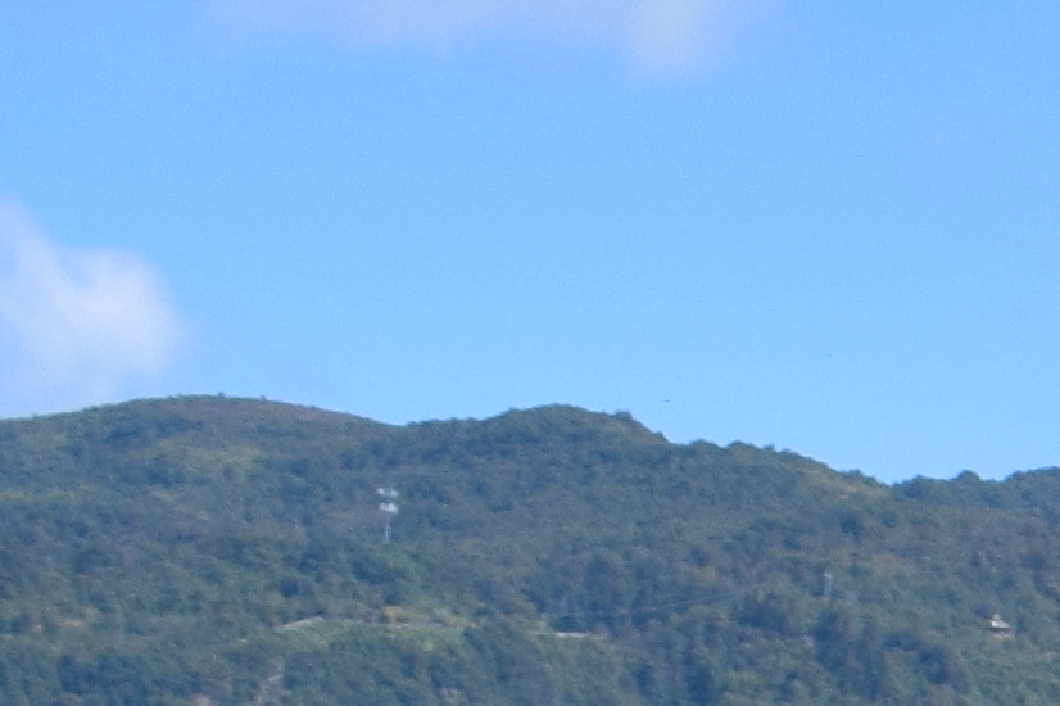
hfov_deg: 8.1
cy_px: 1411
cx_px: 3161
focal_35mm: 218
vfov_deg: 6.1
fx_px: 6416
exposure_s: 1/500
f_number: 11
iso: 320
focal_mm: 20
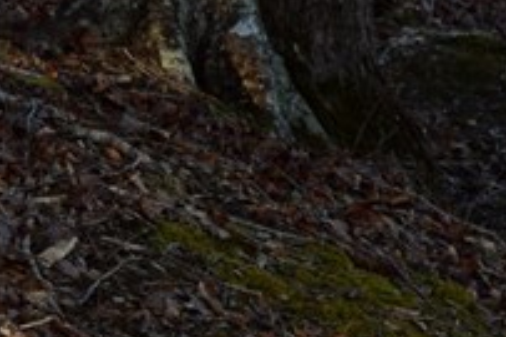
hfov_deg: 9.1
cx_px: 1092
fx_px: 2935
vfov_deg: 6.4
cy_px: -322
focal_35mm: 209
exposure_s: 1/200
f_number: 7.1
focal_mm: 26
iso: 100
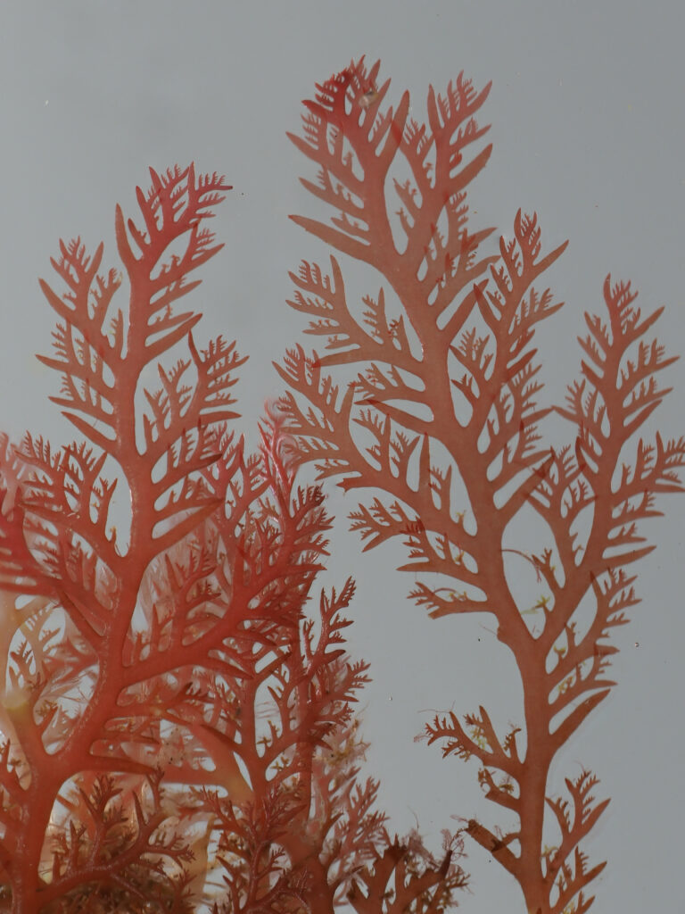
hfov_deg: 8.2
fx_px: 4749
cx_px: 342
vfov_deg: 11.0
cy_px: 457
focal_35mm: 180
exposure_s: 1/50
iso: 200
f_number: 9
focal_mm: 90
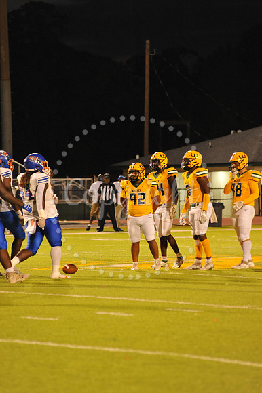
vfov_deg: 10.3
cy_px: 196
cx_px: 131
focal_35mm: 200
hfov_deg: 6.9
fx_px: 2186
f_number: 4
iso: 3200
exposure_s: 1/160
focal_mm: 200
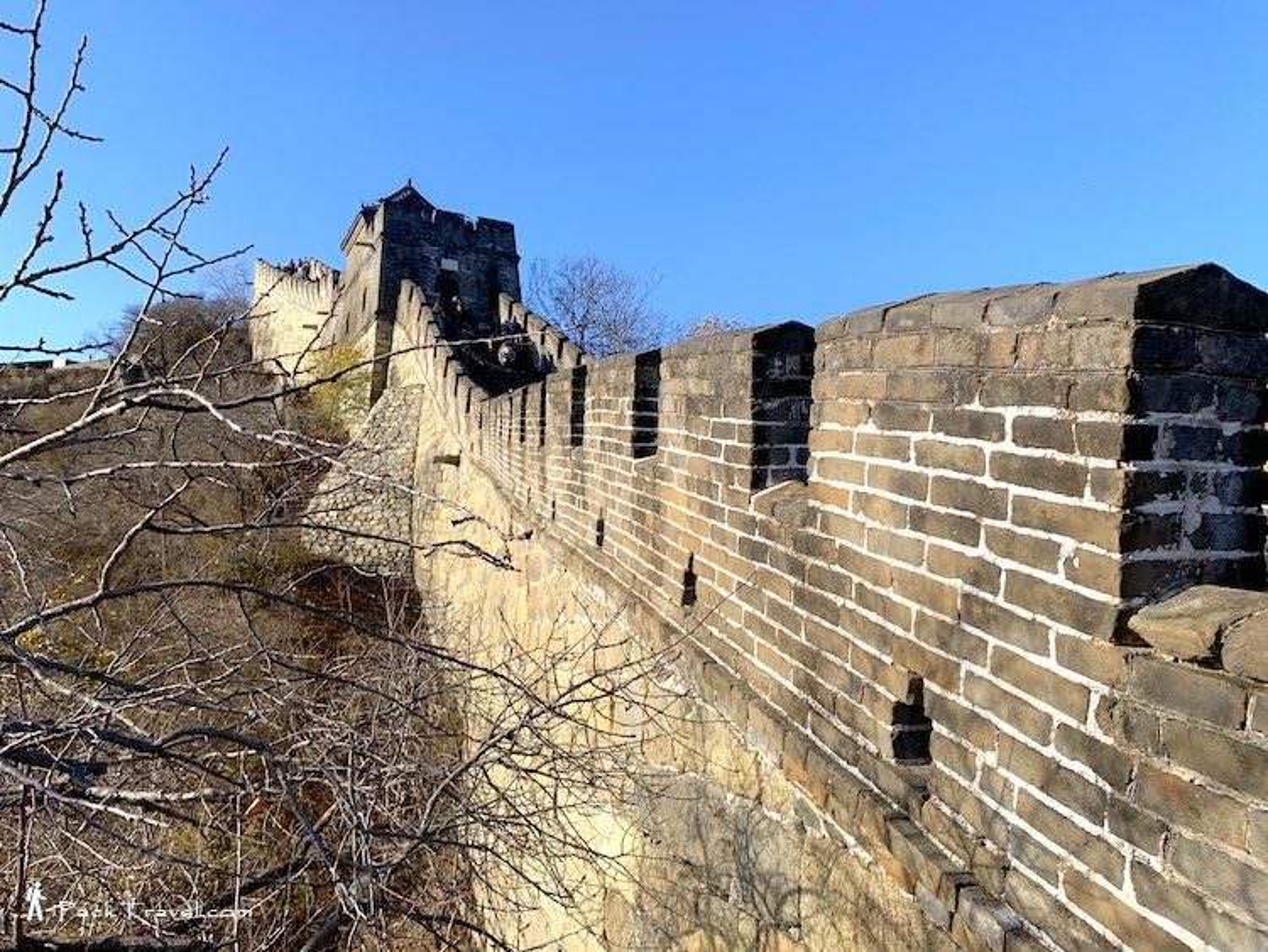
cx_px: 634
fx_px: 953
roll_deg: +3.1
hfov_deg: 67.3
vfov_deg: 53.1
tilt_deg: +12.1
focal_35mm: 26
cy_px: 476
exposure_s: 1/1447
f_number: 1.8
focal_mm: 4.25
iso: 25
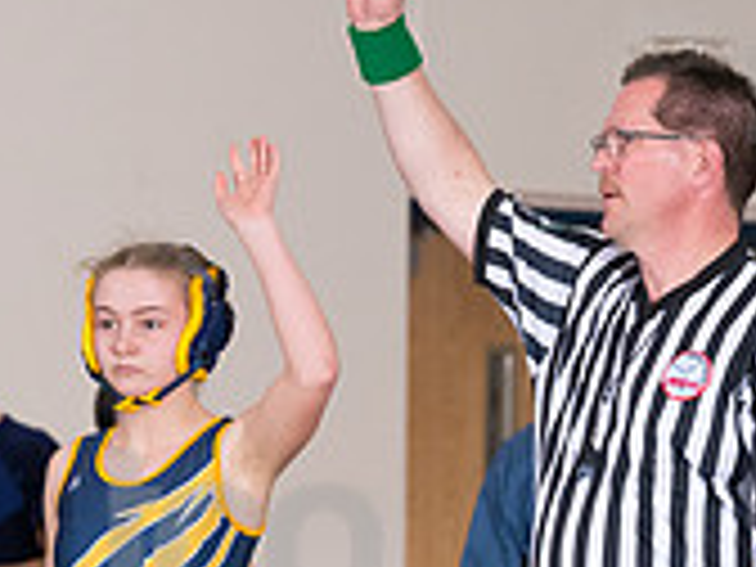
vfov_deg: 2.6
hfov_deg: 3.4
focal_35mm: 581
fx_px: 12689
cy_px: 610
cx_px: 248
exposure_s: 1/250
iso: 2000
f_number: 5.6
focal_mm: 175
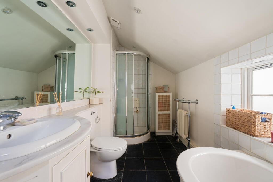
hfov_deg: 96.7
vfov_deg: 73.8
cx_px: 136
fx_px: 121
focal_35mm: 16
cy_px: 91
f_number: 9
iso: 500
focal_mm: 16
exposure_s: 1
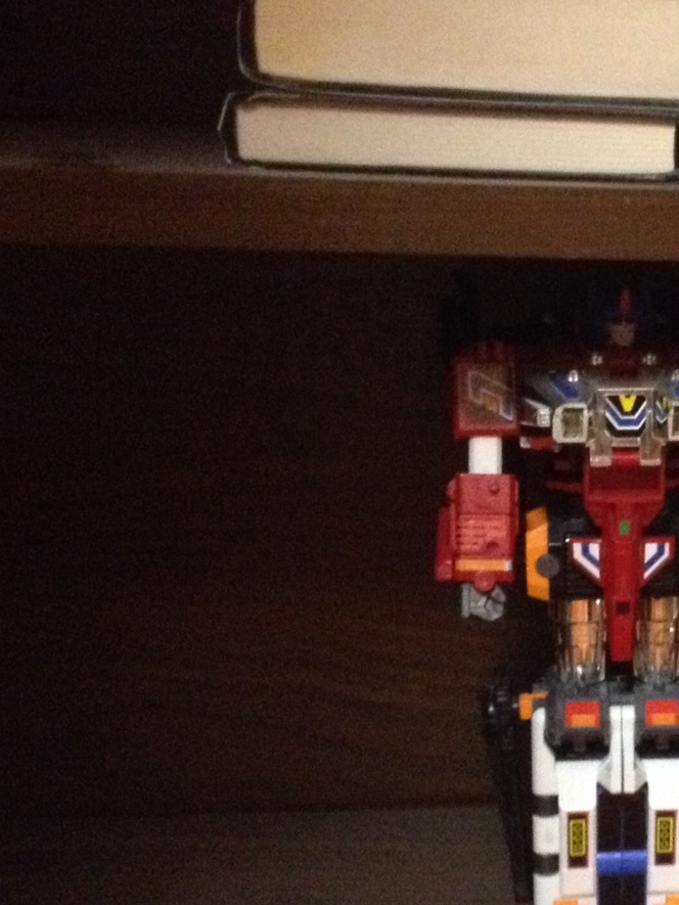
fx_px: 2118
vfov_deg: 24.0
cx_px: 799
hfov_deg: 17.4
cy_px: 580
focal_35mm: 81
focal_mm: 4.28
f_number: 2.4
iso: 800
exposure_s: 1/15
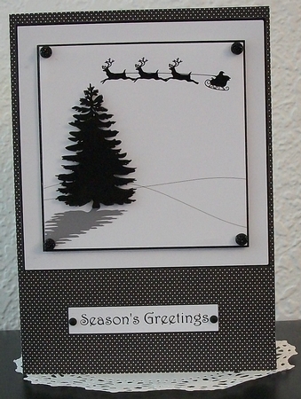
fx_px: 370
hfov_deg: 44.3
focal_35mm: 32
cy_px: 200
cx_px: 150
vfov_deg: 56.7
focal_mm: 5.7
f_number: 2.9
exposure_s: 1/8
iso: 220
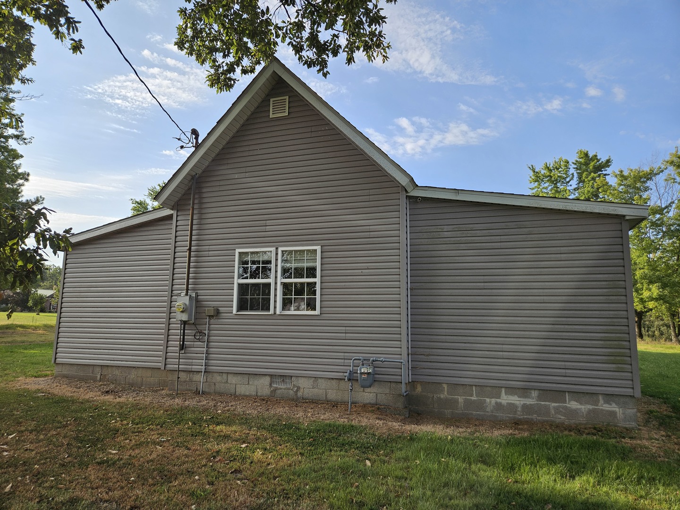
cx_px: 340
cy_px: 255
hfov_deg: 73.9
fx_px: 452
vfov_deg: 58.9
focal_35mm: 23
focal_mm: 5.4
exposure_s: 1/1376
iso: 25
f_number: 1.8
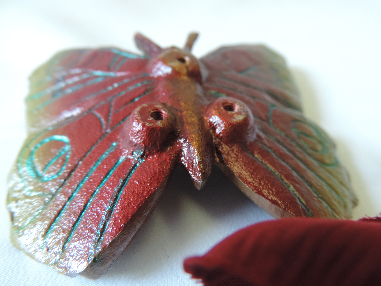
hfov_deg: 63.4
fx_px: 308
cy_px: 143
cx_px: 190
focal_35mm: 28
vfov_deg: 49.7
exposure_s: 1/30
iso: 250
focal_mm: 4.9
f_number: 3.1
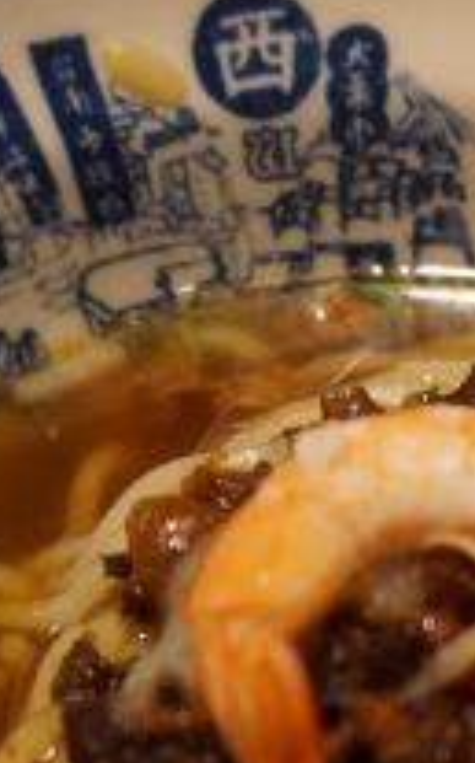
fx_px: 2257
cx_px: 556
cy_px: 717
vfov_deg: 18.8
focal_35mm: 109
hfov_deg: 11.8
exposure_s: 1/60
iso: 1000
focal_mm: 21
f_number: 4
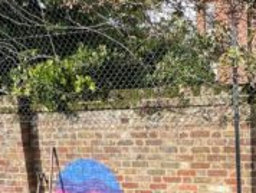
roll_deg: +1.2
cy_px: 228
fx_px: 415
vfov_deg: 24.0
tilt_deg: -13.7
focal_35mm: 56
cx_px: 243
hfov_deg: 32.2
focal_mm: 1.57
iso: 32
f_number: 1.8
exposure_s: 1/690
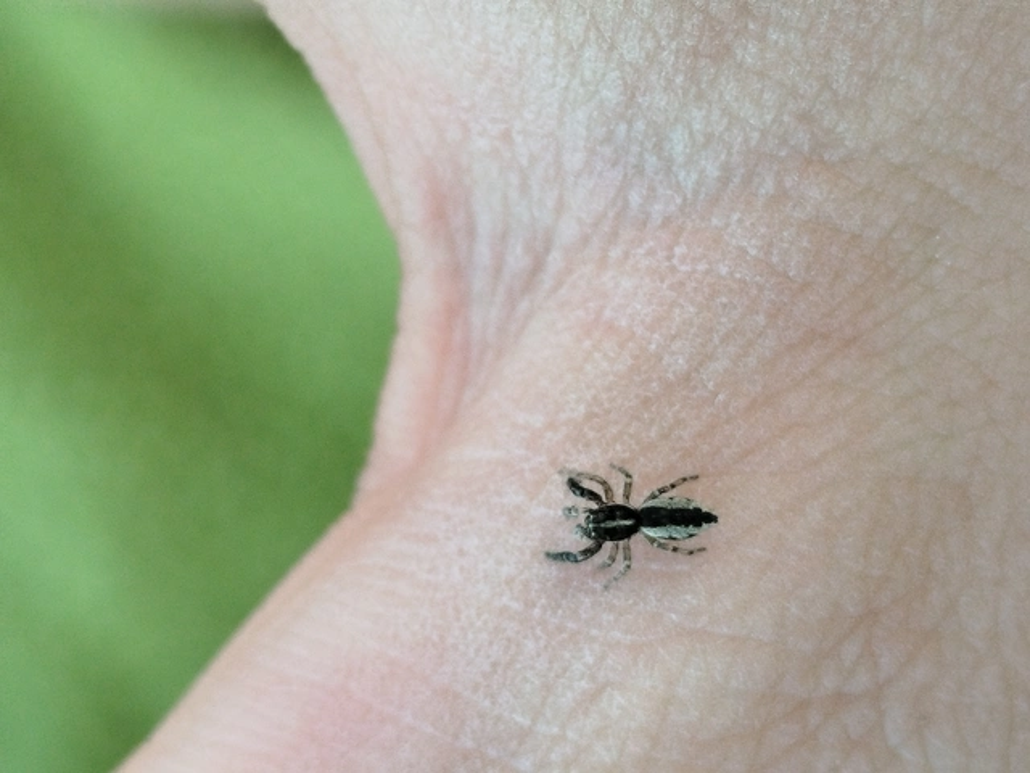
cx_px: 515
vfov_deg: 42.9
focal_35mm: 33
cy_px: 386
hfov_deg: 55.4
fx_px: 982
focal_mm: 5.31
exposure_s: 1/100
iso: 100
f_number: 1.7
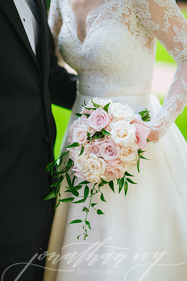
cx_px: 94
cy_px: 140
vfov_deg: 23.9
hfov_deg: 16.1
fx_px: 662
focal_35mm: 85
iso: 100
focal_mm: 85
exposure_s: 1/800
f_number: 2
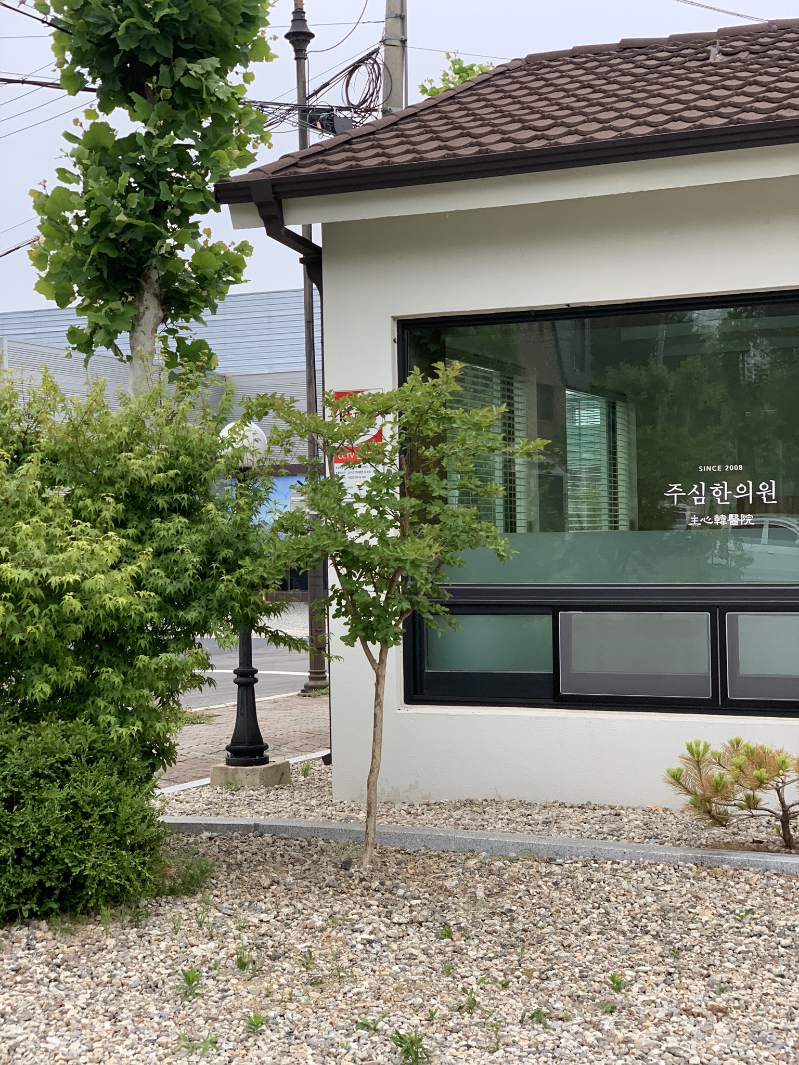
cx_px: 400
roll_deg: +1.6
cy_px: 532
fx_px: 1600
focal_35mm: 52
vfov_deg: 36.8
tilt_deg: +0.9
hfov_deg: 28.0
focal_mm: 6
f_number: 2.4
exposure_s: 1/122
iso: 64
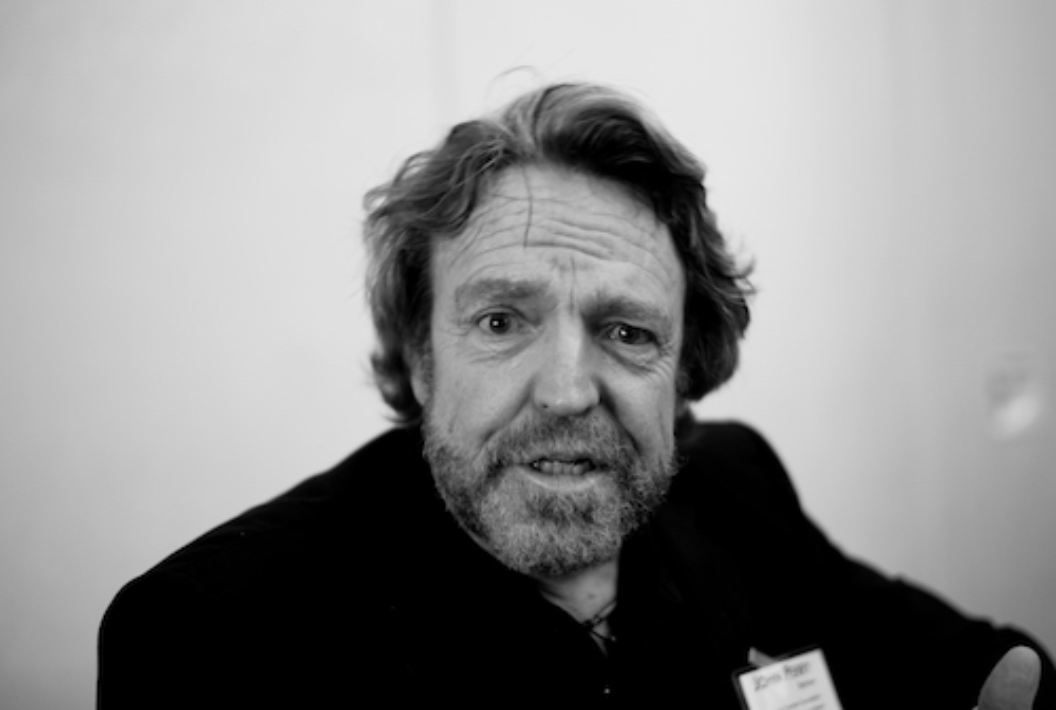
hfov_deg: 41.8
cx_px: 528
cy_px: 355
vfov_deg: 28.8
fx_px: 1382
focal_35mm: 47
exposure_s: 1/15
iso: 160
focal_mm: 35
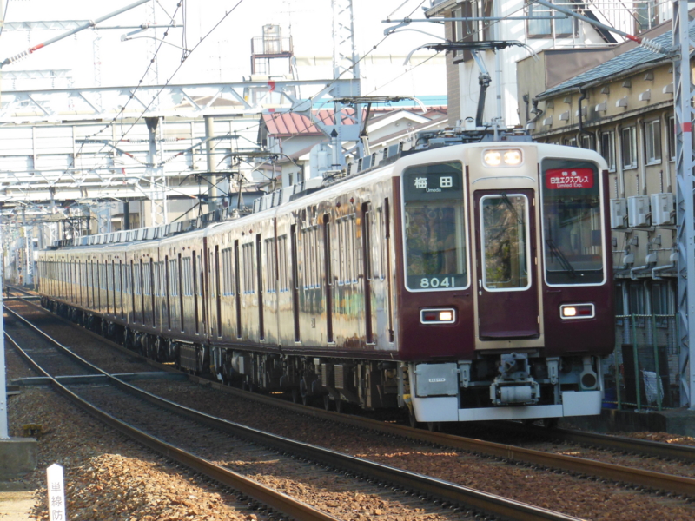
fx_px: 4417
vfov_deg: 6.8
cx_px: 348
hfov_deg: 9.0
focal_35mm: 220
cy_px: 260
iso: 320
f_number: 5.9
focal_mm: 39.3
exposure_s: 1/250
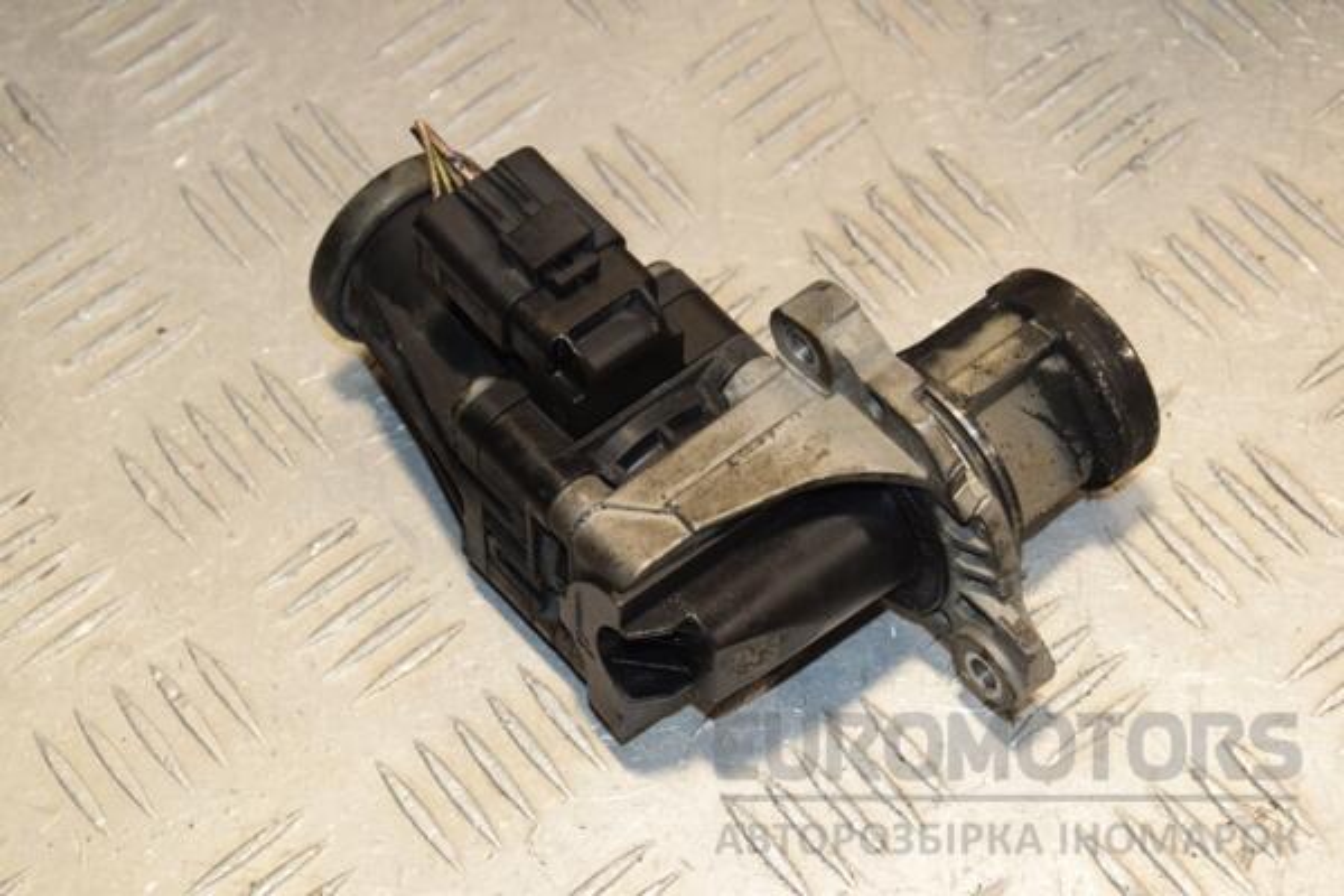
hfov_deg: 21.9
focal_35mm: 93
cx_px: 672
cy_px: 448
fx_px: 3472
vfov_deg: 14.7
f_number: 8
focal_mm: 62
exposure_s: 1/200
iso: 800
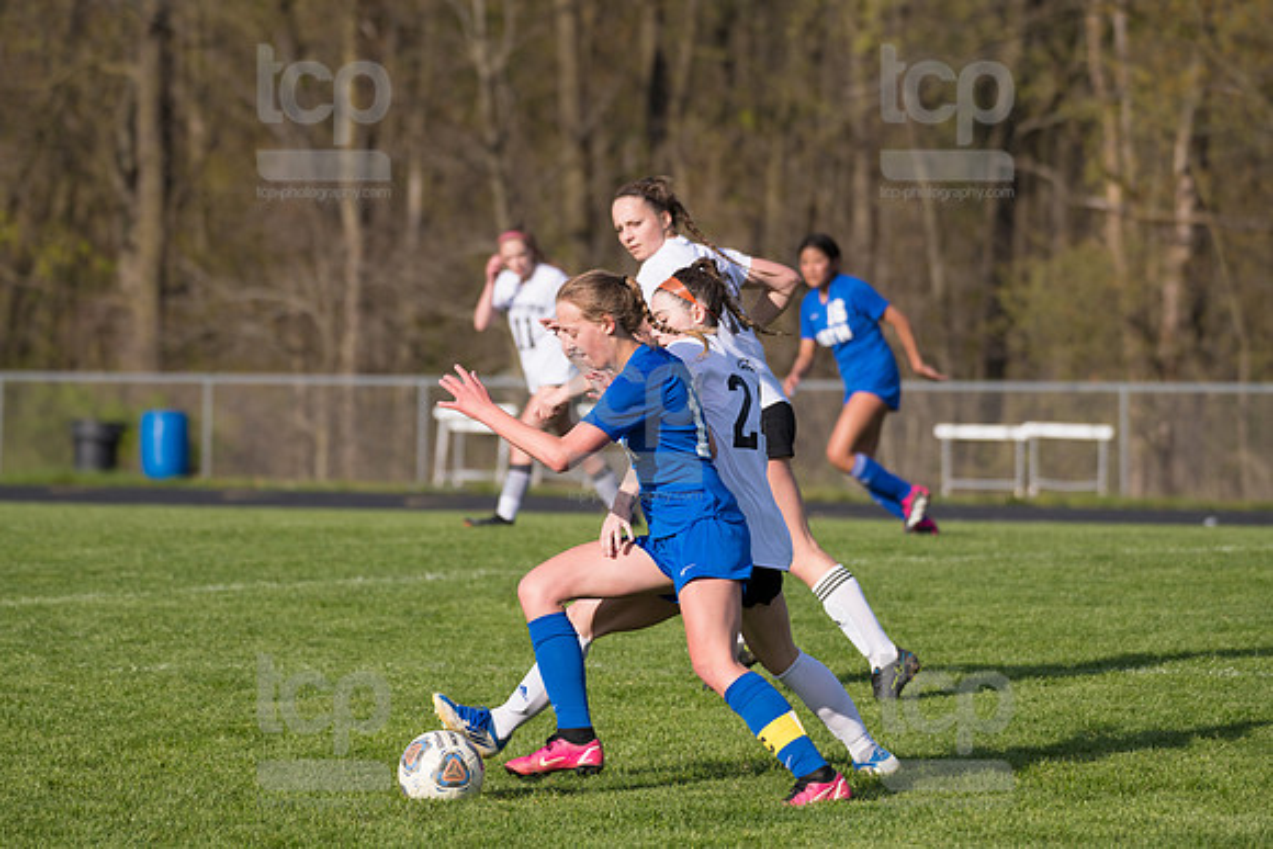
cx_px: 636
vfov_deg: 5.7
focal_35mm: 240
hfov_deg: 8.6
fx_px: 8488
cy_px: 424
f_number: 5.6
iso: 250
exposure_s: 1/1600
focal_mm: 240
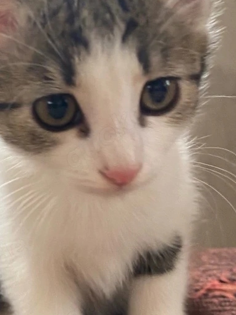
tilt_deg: -3.5
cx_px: 12
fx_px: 619
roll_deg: +6.5
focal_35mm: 68
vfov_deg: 28.6
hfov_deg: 21.0
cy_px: 145
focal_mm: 4.25
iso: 125
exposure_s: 1/62
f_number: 1.8
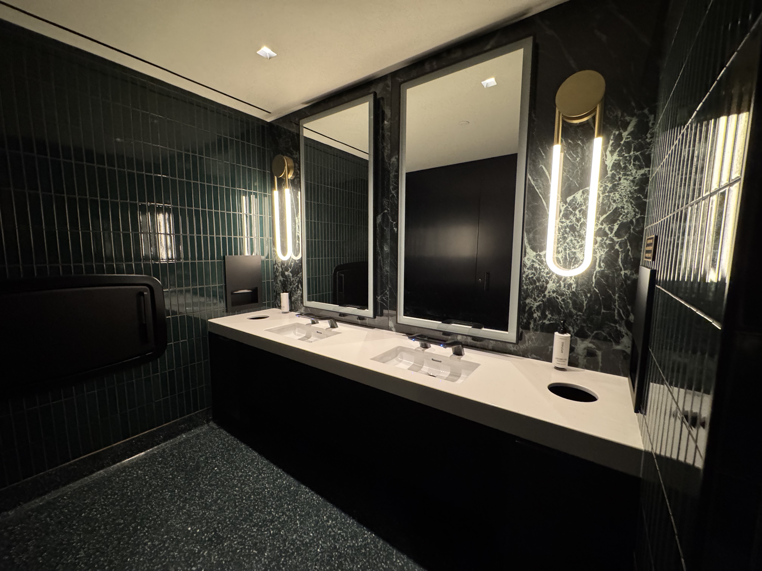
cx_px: 381
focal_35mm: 14
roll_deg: -0.4
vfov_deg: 85.7
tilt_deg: -7.6
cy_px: 286
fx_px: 308
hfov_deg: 102.1
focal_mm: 2.22
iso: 800
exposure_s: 1/60
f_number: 2.2
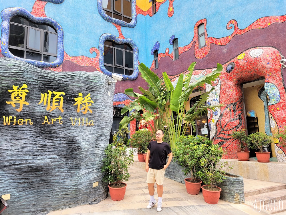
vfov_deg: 53.1
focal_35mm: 26
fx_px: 215
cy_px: 108
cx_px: 143
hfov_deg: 67.3
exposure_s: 1/248
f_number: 1.8
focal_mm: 5.4
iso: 40
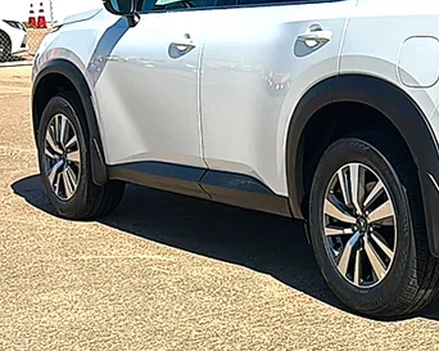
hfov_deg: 24.1
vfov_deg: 19.9
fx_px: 987
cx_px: 429
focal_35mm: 76
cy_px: 70
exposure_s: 1/10989
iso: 80
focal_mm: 6.86
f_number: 1.78
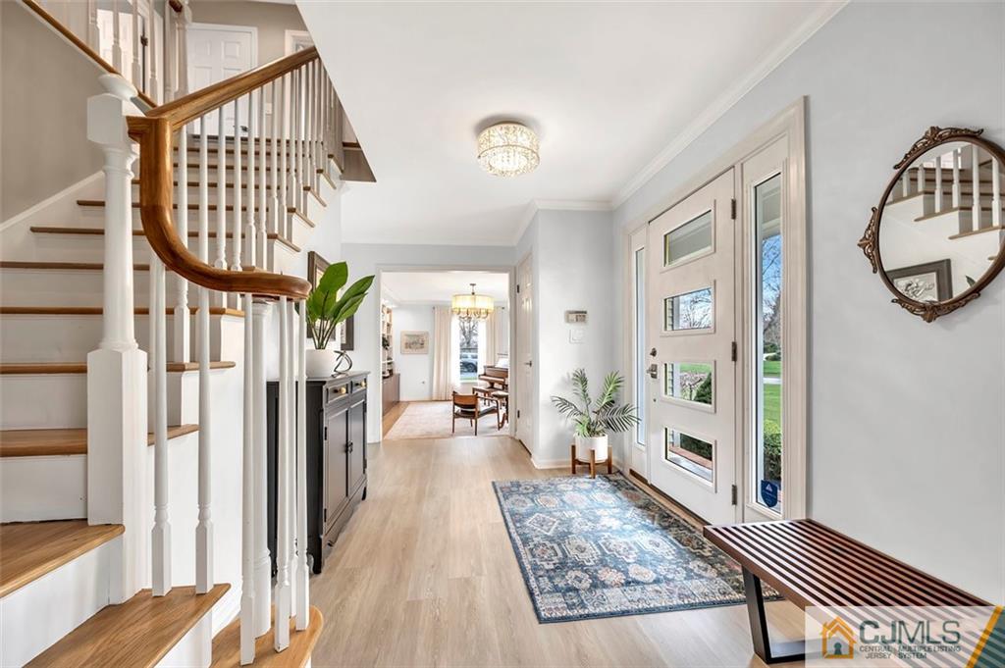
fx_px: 391
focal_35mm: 14
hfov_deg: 104.3
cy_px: 334
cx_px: 502
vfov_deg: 81.1
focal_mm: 14
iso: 100
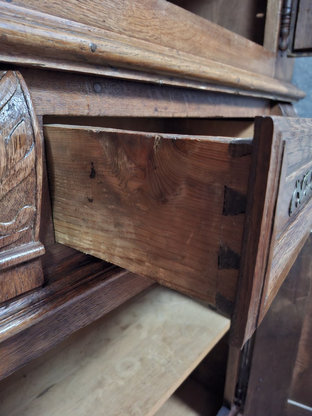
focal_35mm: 23
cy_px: 208
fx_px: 276
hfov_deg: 58.9
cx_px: 156
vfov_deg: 73.9
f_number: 1.8
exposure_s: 1/20
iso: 1250
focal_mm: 5.54
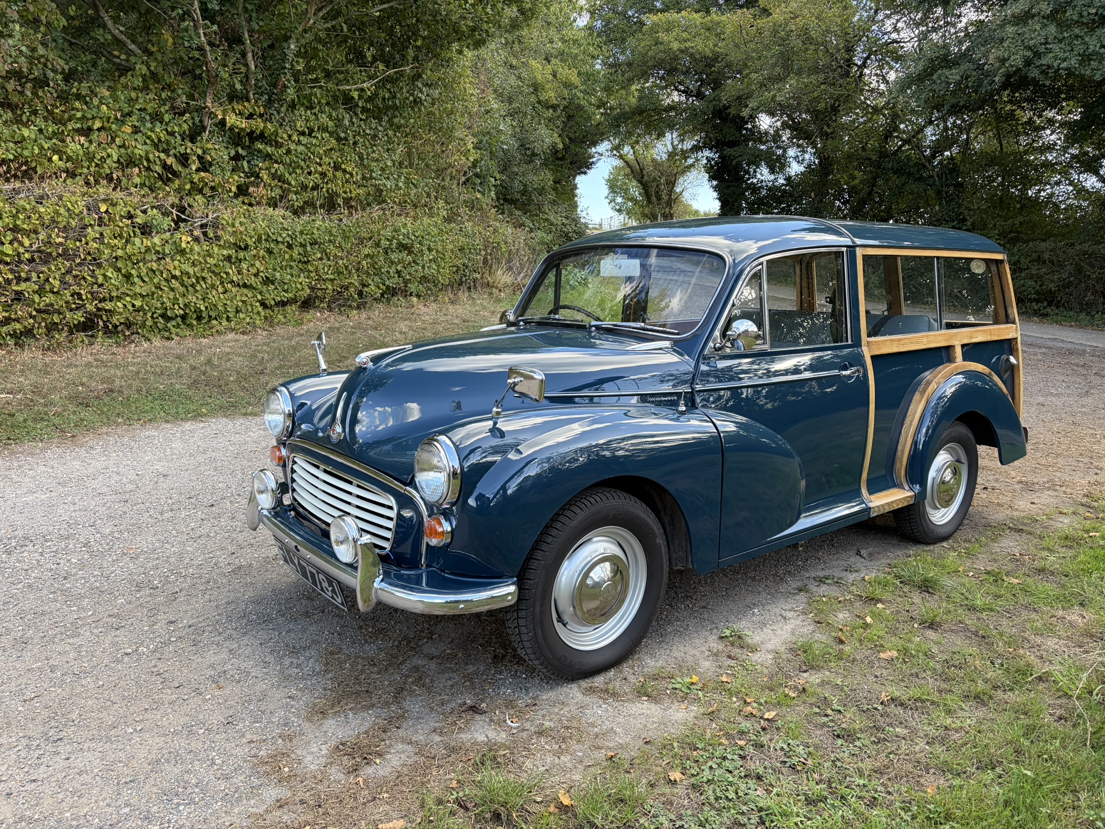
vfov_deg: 53.1
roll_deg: +0.1
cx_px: 552
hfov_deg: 67.3
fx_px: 830
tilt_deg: -8.3
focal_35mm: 26
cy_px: 414
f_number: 1.6
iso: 40
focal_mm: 5.96
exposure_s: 1/222
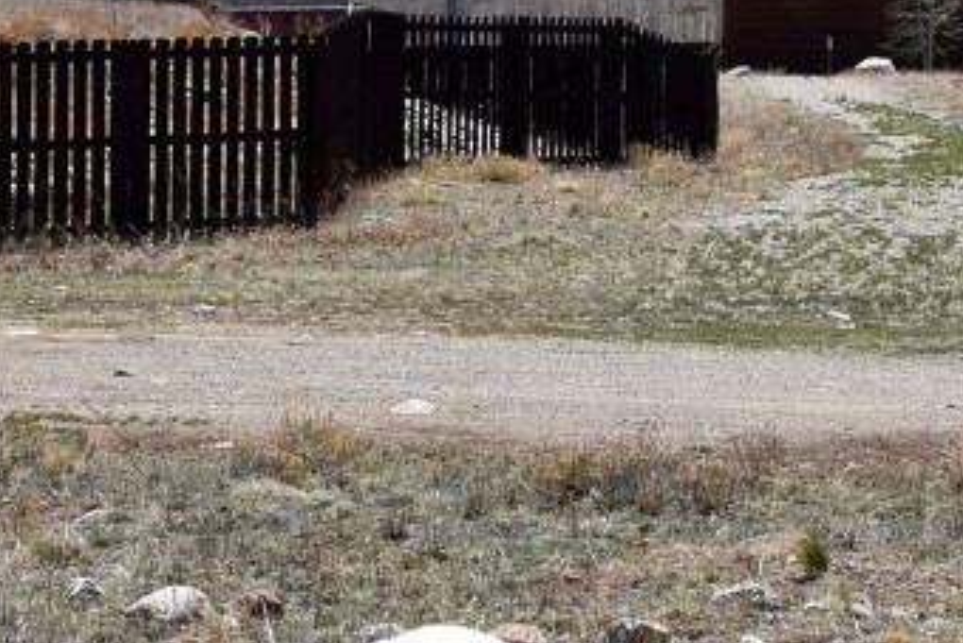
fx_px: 6797
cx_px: 830
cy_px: -34
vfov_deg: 5.4
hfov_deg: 8.1
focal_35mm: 254
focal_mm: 50
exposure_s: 1/500
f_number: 11
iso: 200
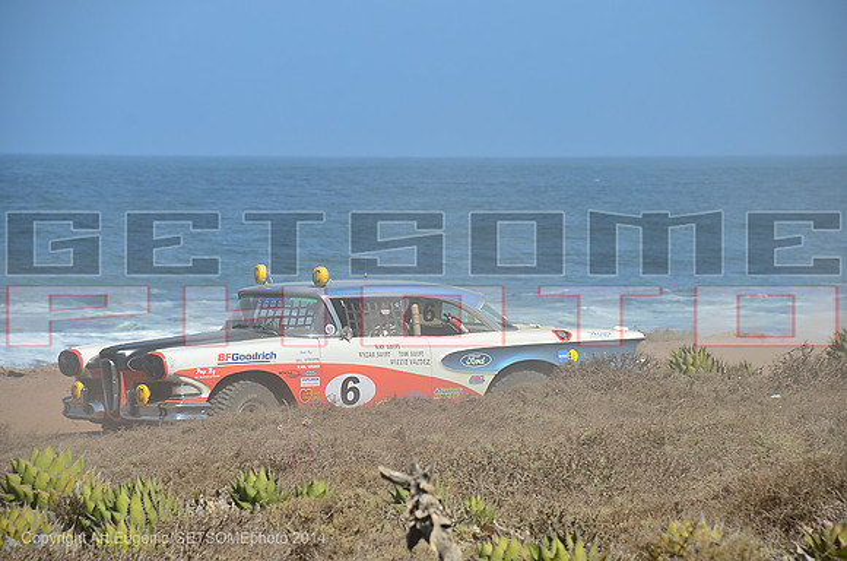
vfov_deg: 6.8
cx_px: 424
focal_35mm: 202
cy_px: 280
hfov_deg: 10.2
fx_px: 4754
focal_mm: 135
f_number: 7.1
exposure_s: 1/640
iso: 200
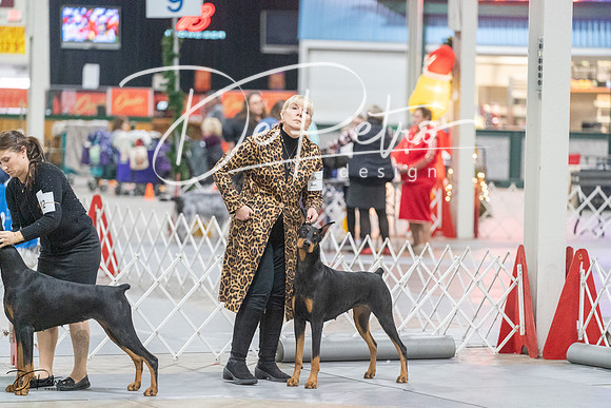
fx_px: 2801
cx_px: 306
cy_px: 204
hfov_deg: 12.4
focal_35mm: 165
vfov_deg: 8.3
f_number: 3.2
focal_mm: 165
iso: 12800
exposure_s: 1/400
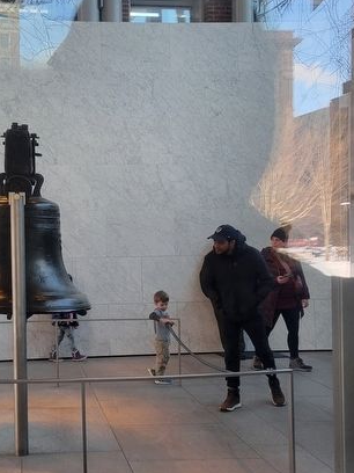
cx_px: 47
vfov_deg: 37.4
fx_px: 695
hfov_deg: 27.7
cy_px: 274
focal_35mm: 51
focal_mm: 5.4
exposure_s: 1/120
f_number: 1.8
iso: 80
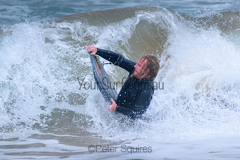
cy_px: 90
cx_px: 128
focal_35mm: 550
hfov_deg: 3.7
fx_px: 3668
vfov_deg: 2.5
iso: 720
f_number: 5.6
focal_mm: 400
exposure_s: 1/2000
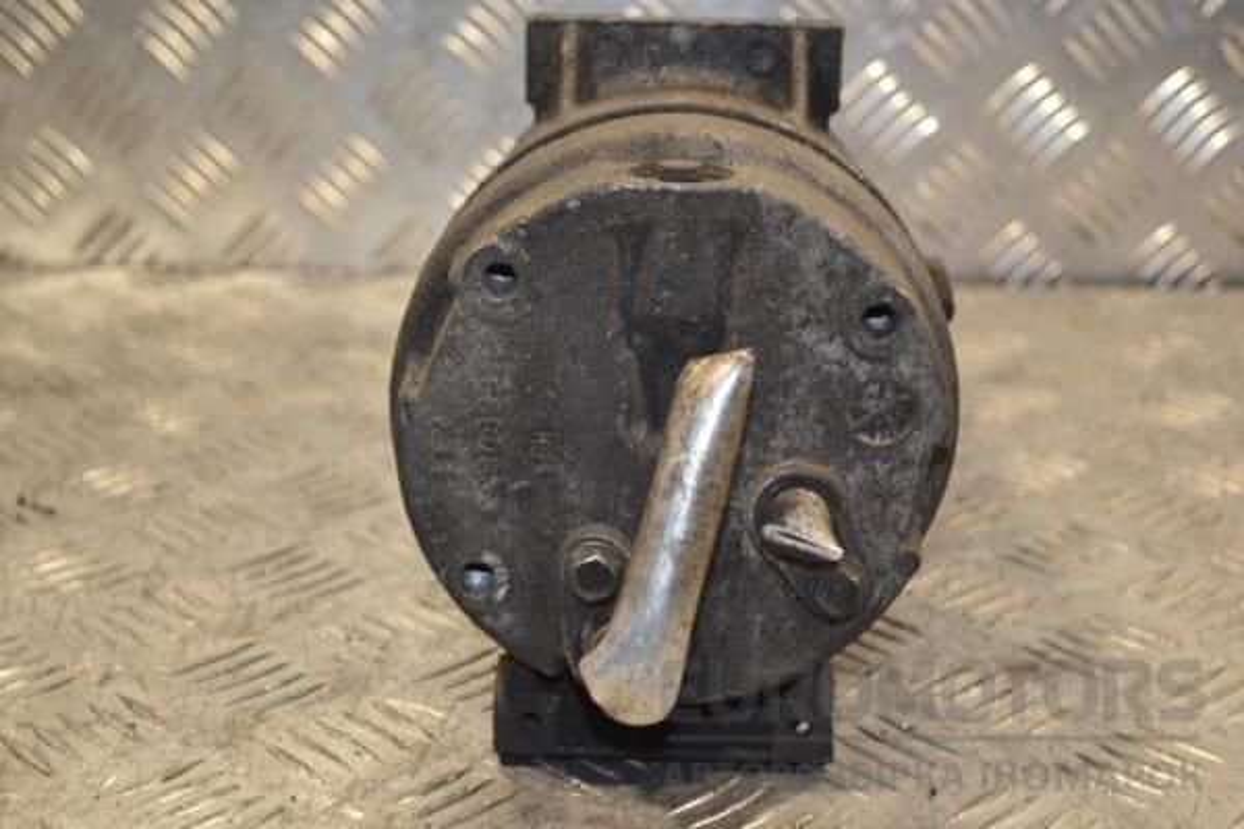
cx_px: 622
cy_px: 414
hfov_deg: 33.4
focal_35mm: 60
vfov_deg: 22.6
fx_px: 2073
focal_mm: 40
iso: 450
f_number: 5.3
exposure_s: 1/60
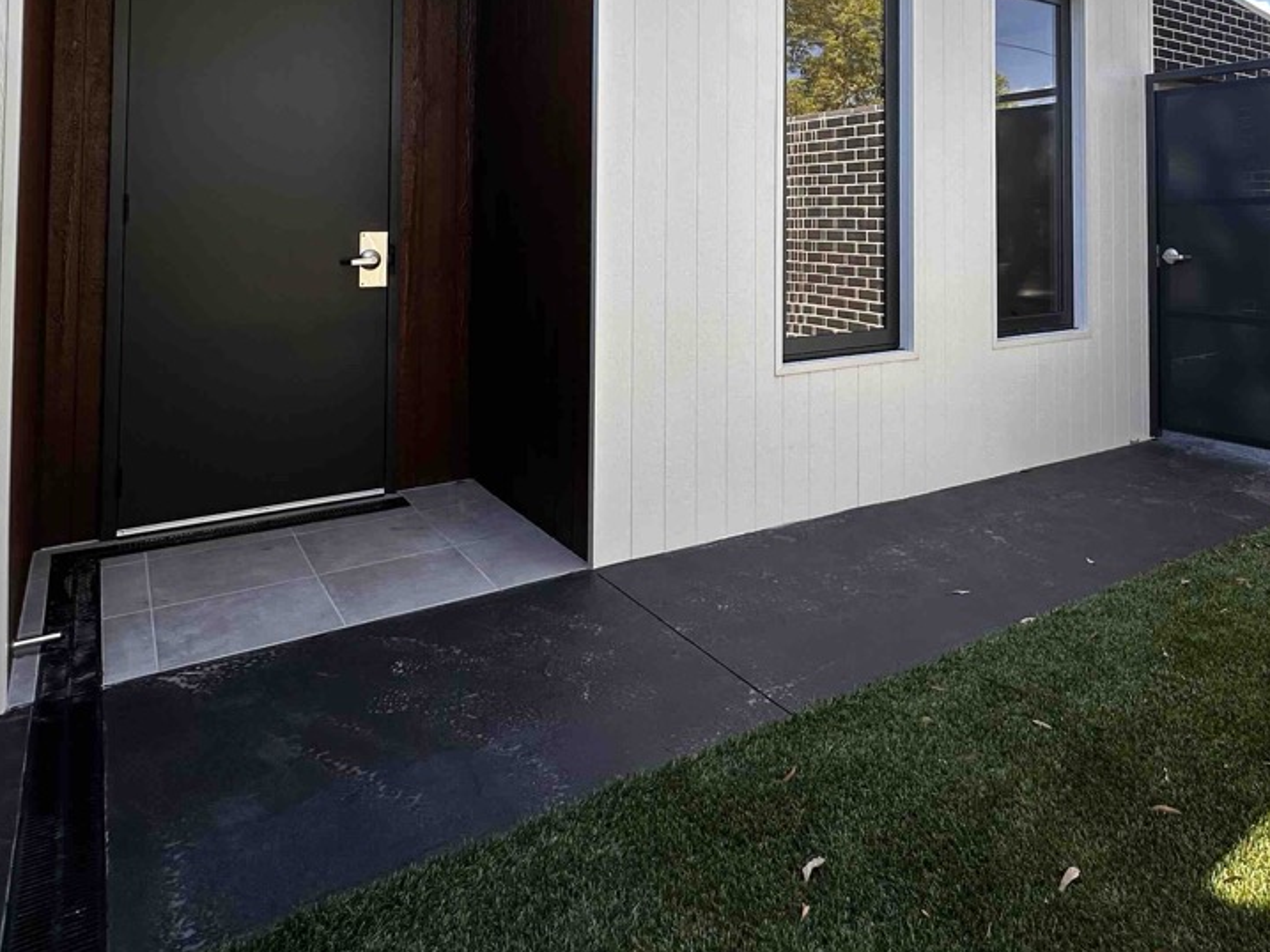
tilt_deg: +3.0
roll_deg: -0.2
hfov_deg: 68.8
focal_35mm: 25
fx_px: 917
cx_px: 756
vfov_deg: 51.4
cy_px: 189
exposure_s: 1/284
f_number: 2.2
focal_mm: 2.22
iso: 40
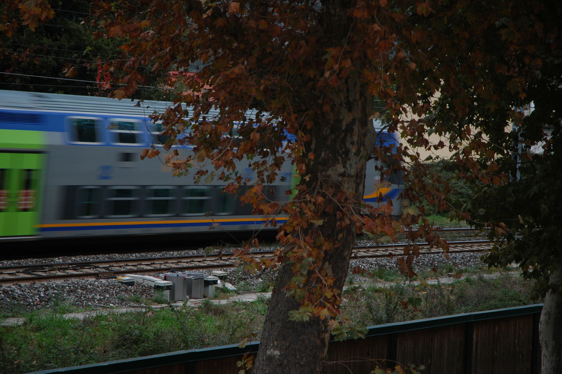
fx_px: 1638
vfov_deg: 13.0
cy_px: 187
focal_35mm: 105
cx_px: 281
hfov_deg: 19.5
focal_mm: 70
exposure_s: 1/25
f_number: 4.5
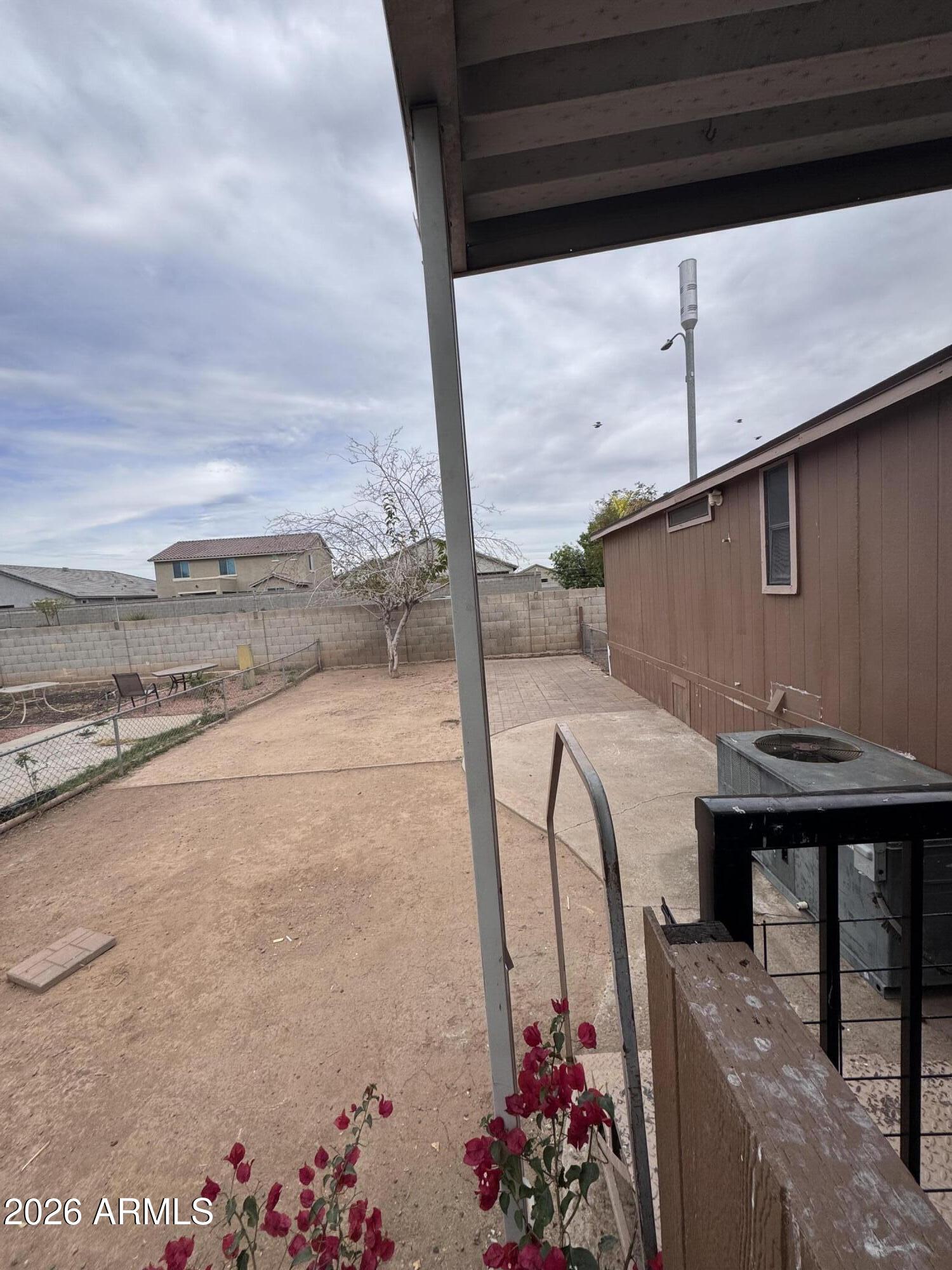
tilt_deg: -5.4
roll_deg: +4.3
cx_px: 476
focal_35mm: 14
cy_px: 635
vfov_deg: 102.1
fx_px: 513
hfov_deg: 85.7
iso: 50
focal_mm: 2.22
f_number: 2.2
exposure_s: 1/2083
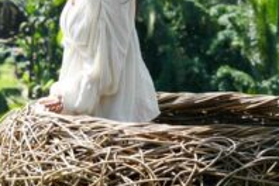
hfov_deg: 7.6
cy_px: -16
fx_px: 2069
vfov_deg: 5.1
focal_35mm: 267
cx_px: -76
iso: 100
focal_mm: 66
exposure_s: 1/160
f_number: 5
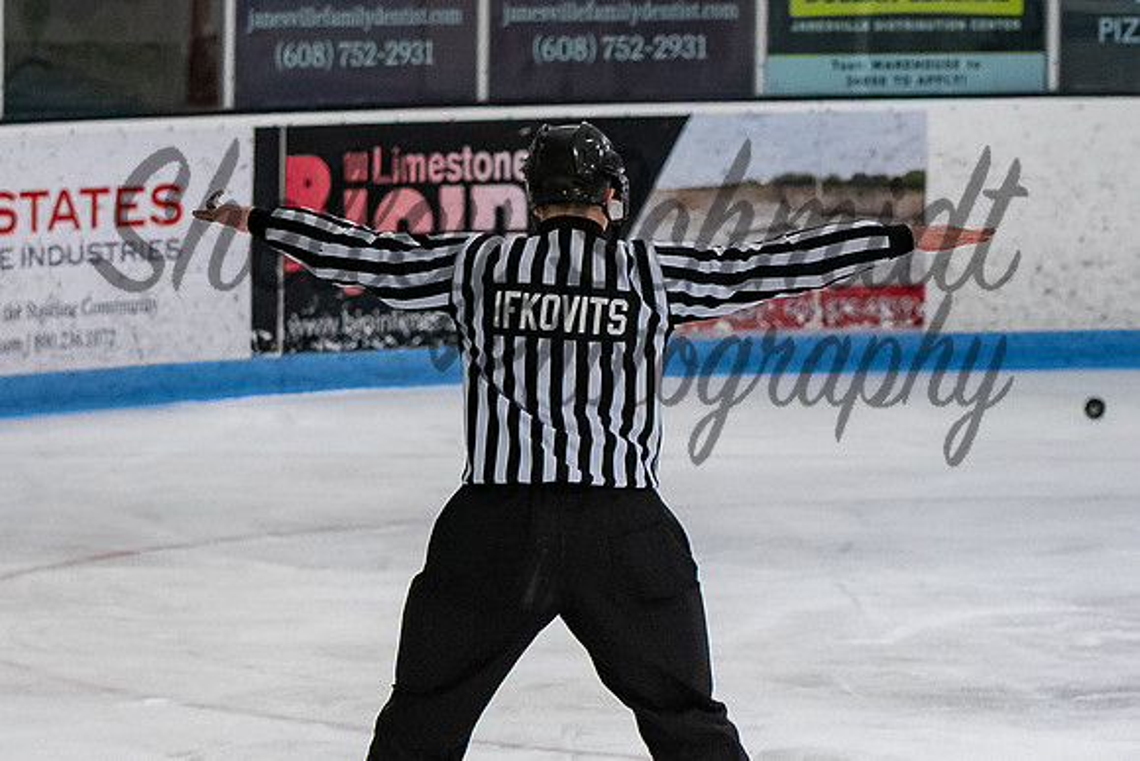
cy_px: 270
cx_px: 545
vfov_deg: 3.8
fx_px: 11508
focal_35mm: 363
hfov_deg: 5.7
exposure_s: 1/800
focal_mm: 110
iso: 1800
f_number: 3.5
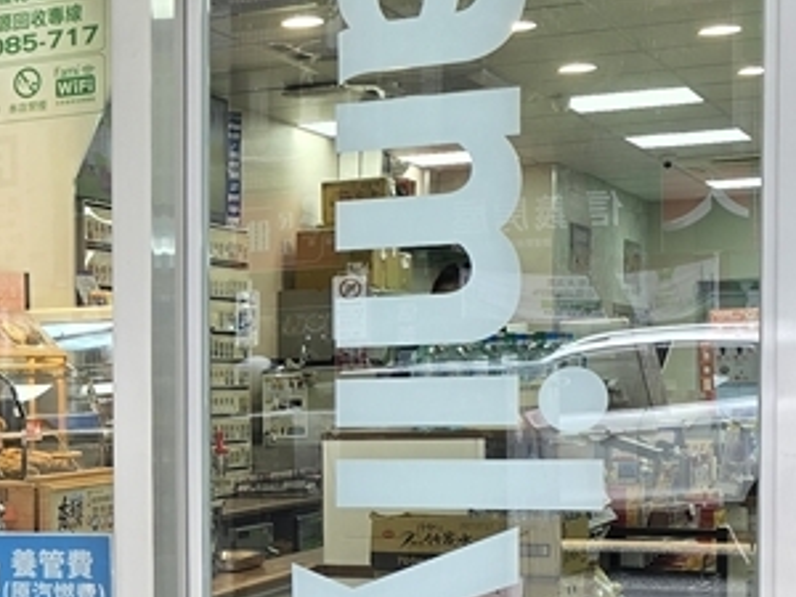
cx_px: 53
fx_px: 1127
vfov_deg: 29.6
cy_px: 371
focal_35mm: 49
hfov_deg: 36.1
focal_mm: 6.3
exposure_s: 1/180
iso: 64
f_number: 1.7
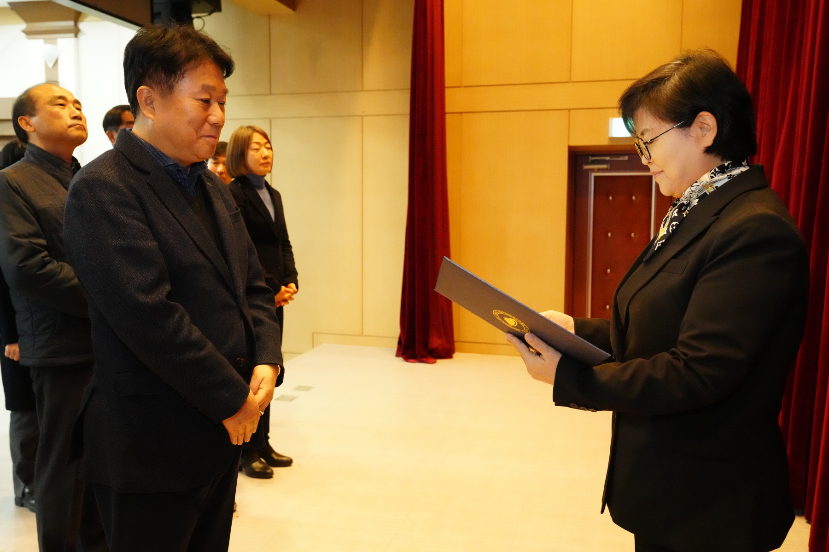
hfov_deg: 55.8
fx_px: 783
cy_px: 276
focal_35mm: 34
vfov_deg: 38.9
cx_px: 414
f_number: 5.6
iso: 16000
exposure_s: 1/160
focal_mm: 34
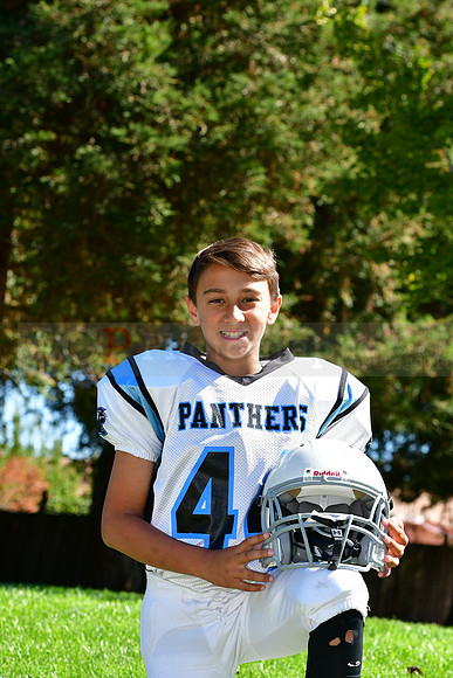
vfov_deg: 15.9
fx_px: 2433
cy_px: 339
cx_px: 226
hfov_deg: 10.6
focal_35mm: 129
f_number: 6.3
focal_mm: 86
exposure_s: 1/640
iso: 400
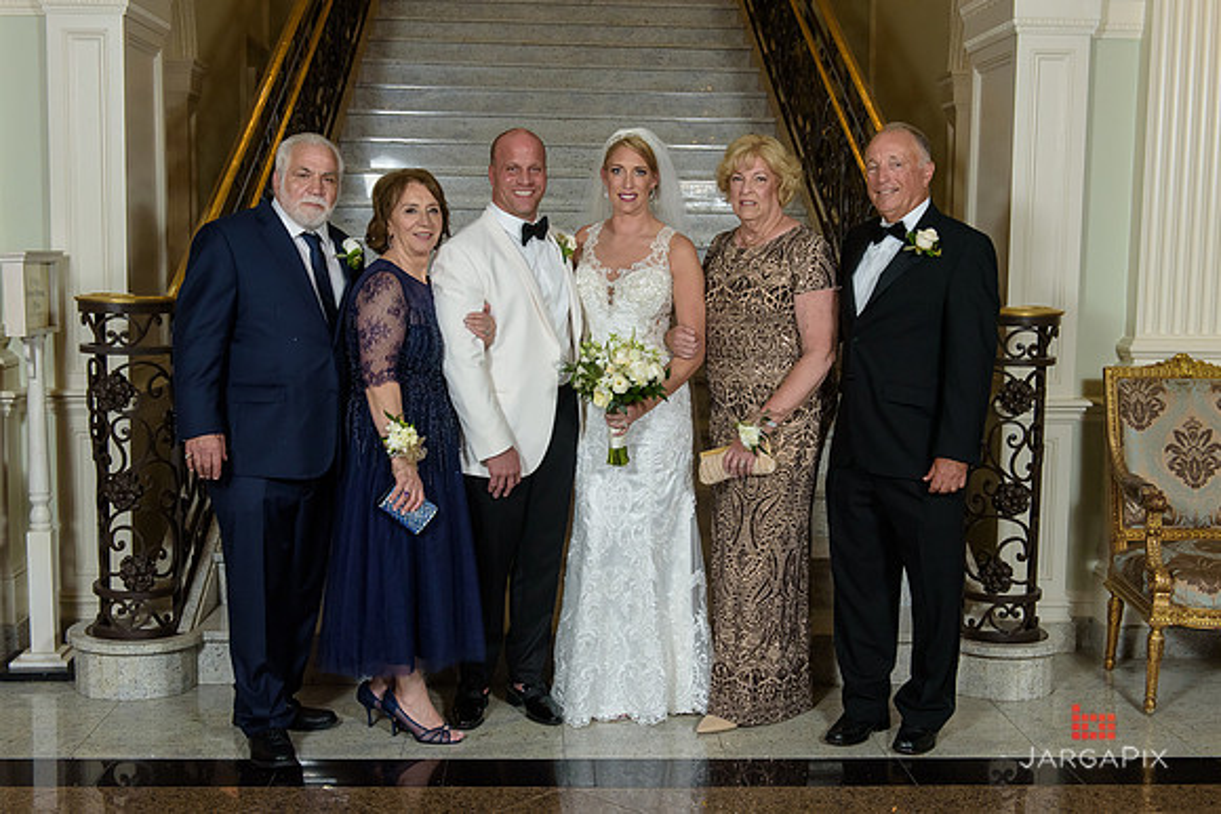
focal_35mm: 45
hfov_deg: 44.0
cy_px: 407
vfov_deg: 30.2
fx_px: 1512
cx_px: 611
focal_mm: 42
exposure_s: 1/125
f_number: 5.6
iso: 1600
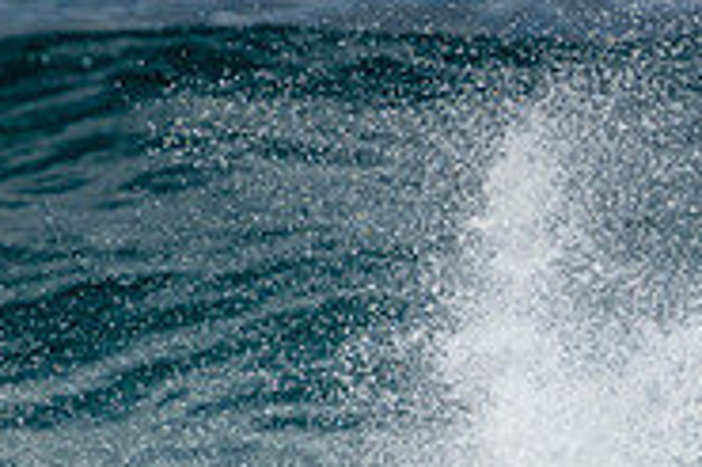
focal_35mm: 2507
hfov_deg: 0.8
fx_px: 48842
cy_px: 704
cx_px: 1017
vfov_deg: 0.5
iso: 560
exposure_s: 1/2000
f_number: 11
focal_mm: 800
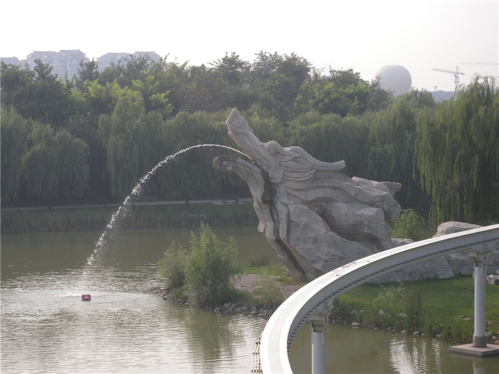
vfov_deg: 13.2
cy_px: 187
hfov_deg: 17.6
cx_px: 250
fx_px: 1615
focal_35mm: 112
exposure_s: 1/190
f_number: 5.9
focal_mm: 24
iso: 64
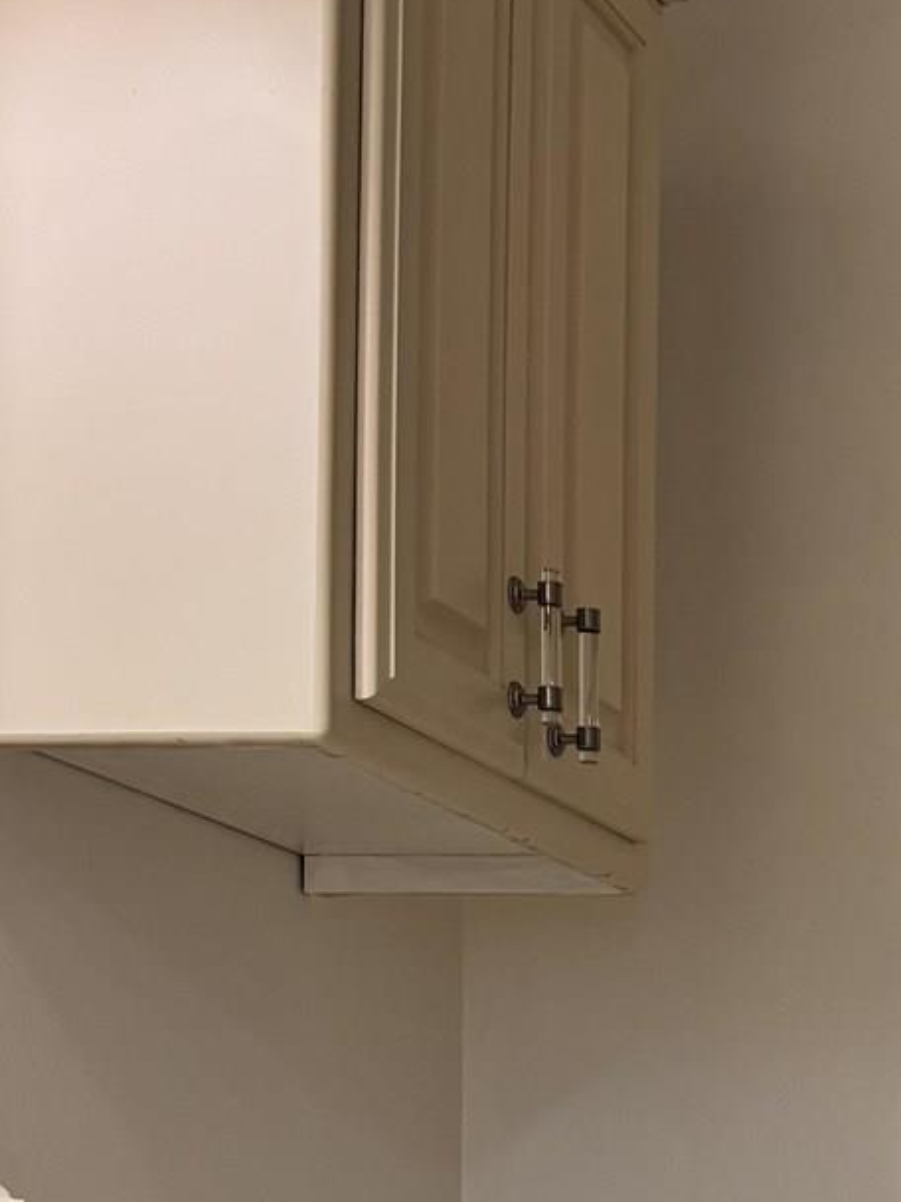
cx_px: 1233
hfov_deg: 15.3
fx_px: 3158
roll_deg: -1.2
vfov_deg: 20.0
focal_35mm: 91
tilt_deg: +1.6
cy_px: 1489
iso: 100
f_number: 1.78
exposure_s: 1/60
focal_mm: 6.76
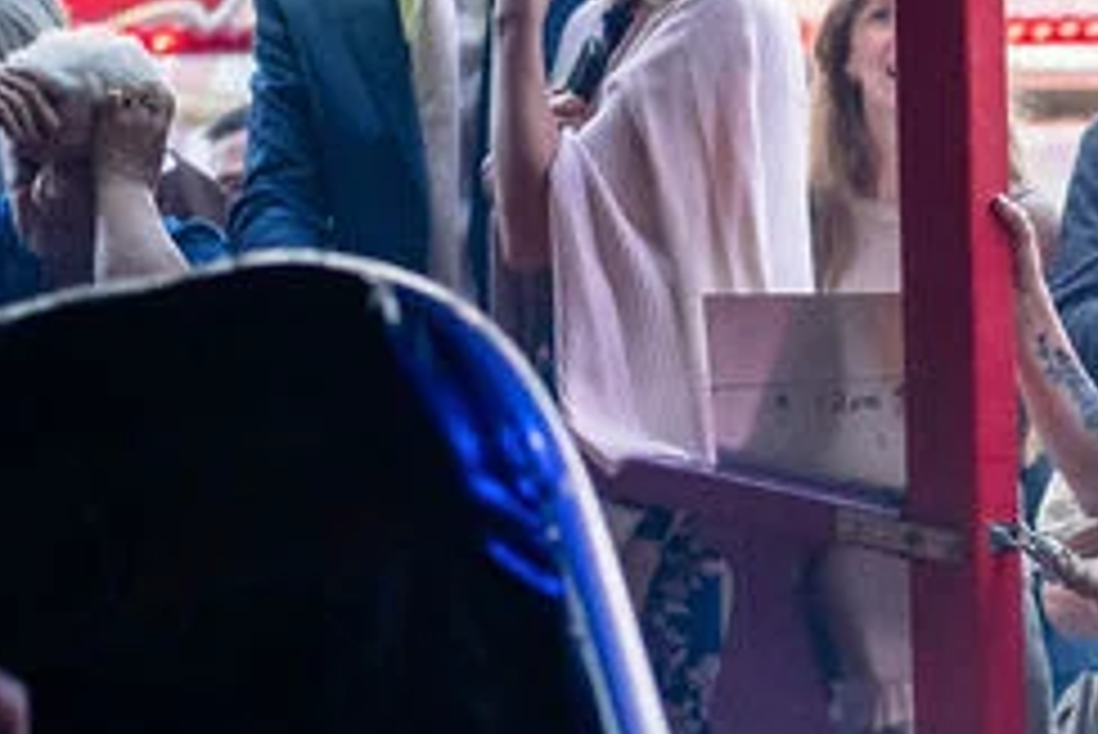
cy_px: 781
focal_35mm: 315
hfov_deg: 6.4
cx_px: 2160
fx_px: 9613
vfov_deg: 4.4
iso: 2500
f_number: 3.2
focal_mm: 75
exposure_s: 1/500
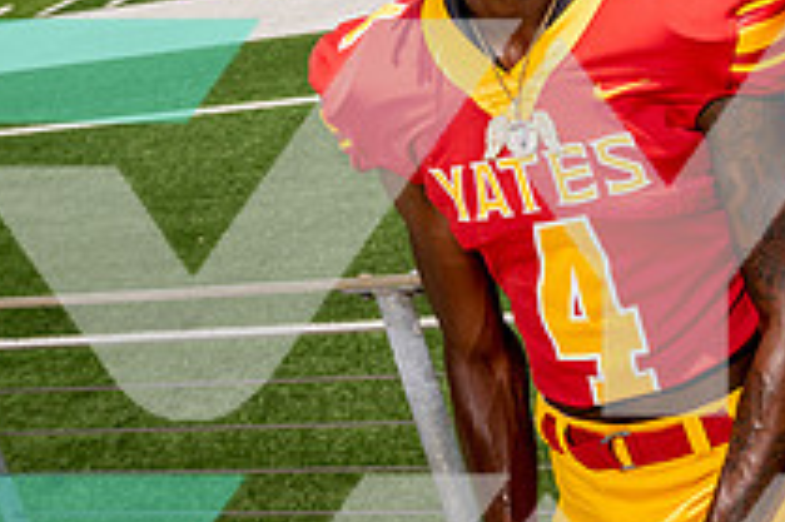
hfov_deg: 22.6
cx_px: 823
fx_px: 1874
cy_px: 220
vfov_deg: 15.9
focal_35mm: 86
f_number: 7.1
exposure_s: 1/250
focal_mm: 31
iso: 100
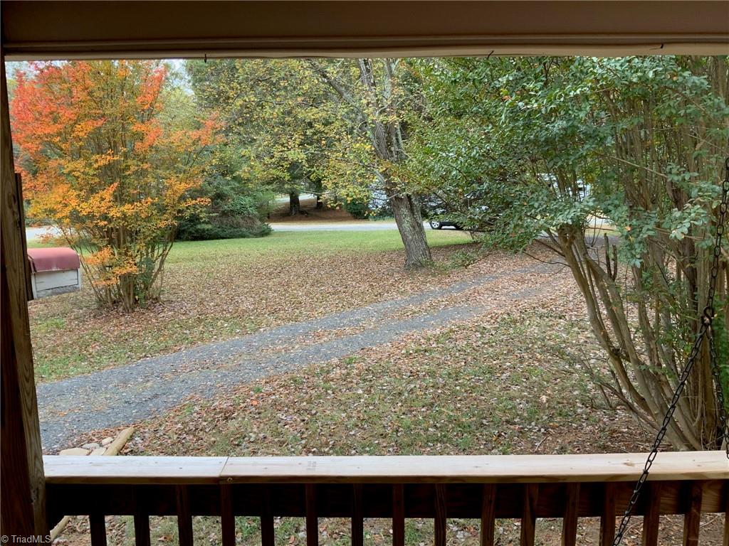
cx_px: 364
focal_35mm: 29
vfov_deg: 48.2
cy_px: 273
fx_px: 611
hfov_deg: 61.7
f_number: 1.8
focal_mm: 3
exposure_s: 1/122
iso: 25
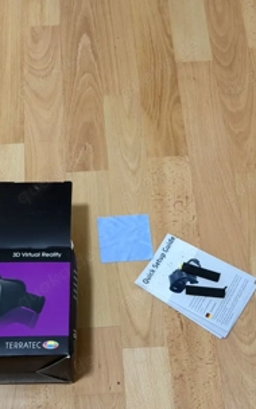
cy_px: 188
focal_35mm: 67
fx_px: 748
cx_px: 85
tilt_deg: -58.3
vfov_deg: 30.6
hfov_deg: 19.4
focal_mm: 6.76
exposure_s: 1/33
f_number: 1.78
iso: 500
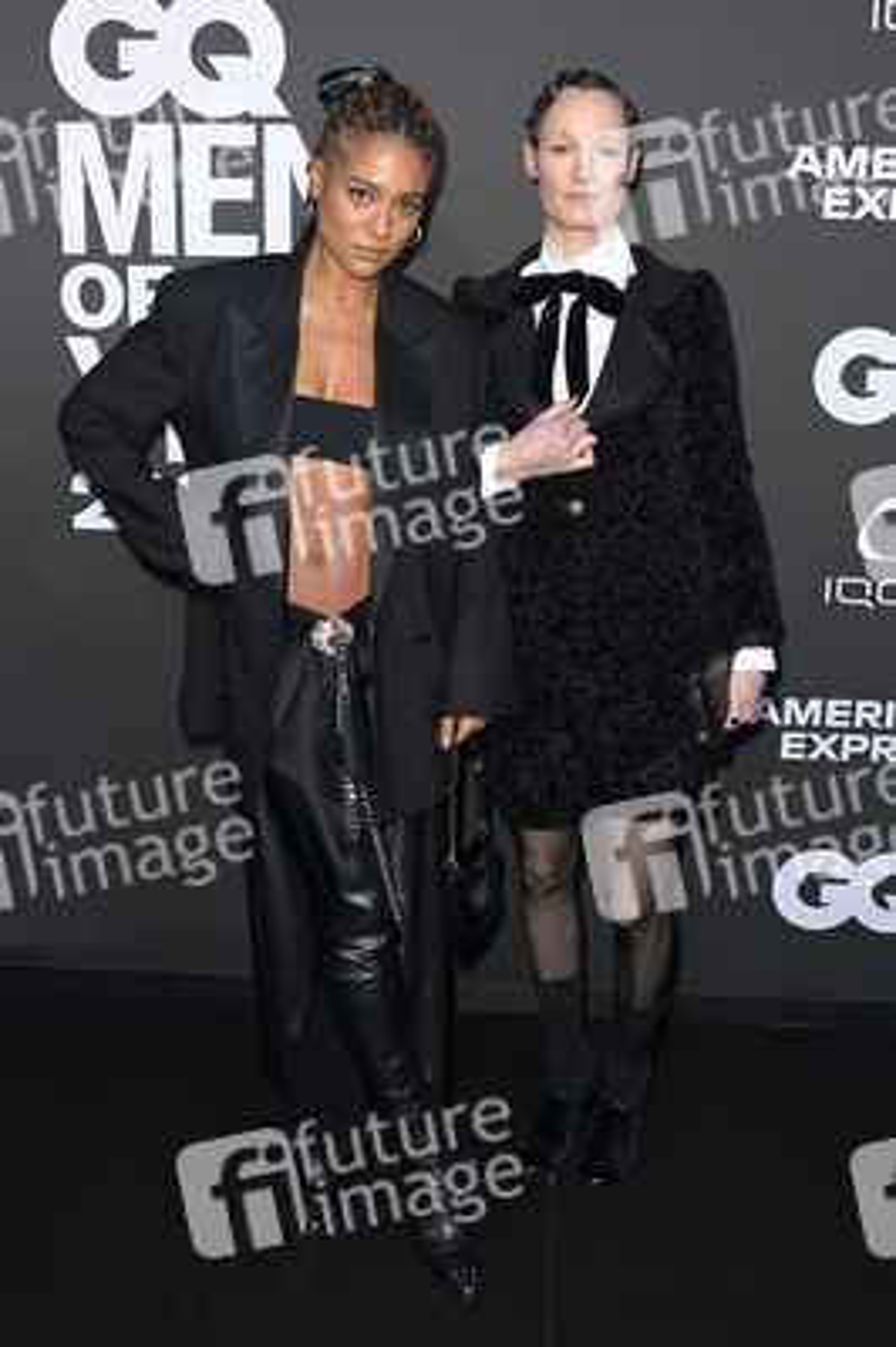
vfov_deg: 55.8
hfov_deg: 38.8
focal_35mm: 34
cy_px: 674
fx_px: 1271
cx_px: 448
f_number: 5.6
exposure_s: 1/250
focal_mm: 34
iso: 1000
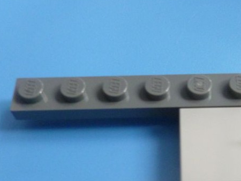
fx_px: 390
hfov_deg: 33.4
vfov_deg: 25.1
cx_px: 192
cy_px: 173
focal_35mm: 56
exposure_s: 1/13
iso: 400
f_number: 3.3
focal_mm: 5
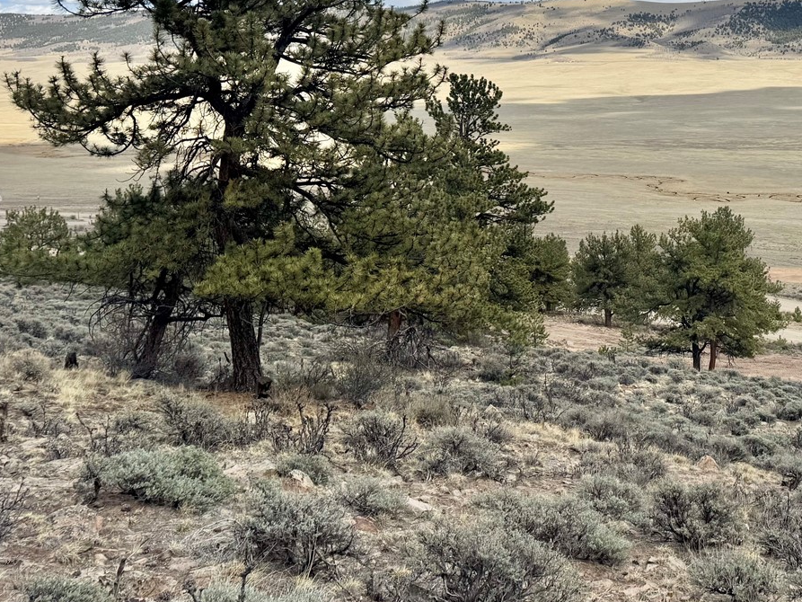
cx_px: 658
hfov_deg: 41.7
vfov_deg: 32.8
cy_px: 128
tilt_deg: -4.3
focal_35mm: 43
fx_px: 996
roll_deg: +1.2
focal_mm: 6.76
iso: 80
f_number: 1.78
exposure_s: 1/5814
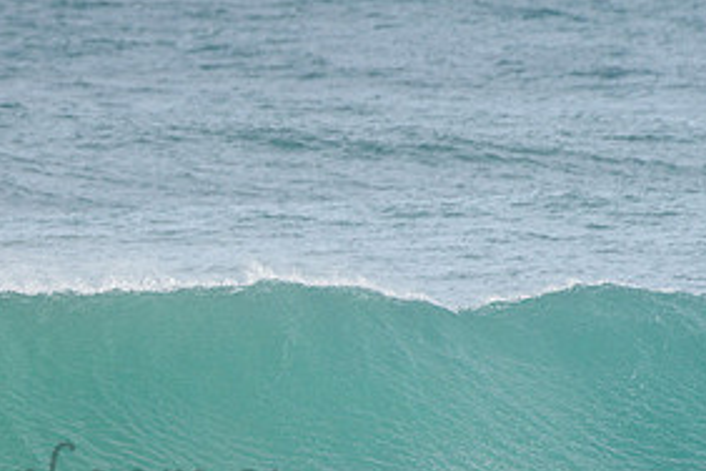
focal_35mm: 1258
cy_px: 373
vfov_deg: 1.1
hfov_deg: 1.6
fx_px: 24669
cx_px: -125
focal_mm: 500
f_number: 5.6
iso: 320
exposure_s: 1/2000
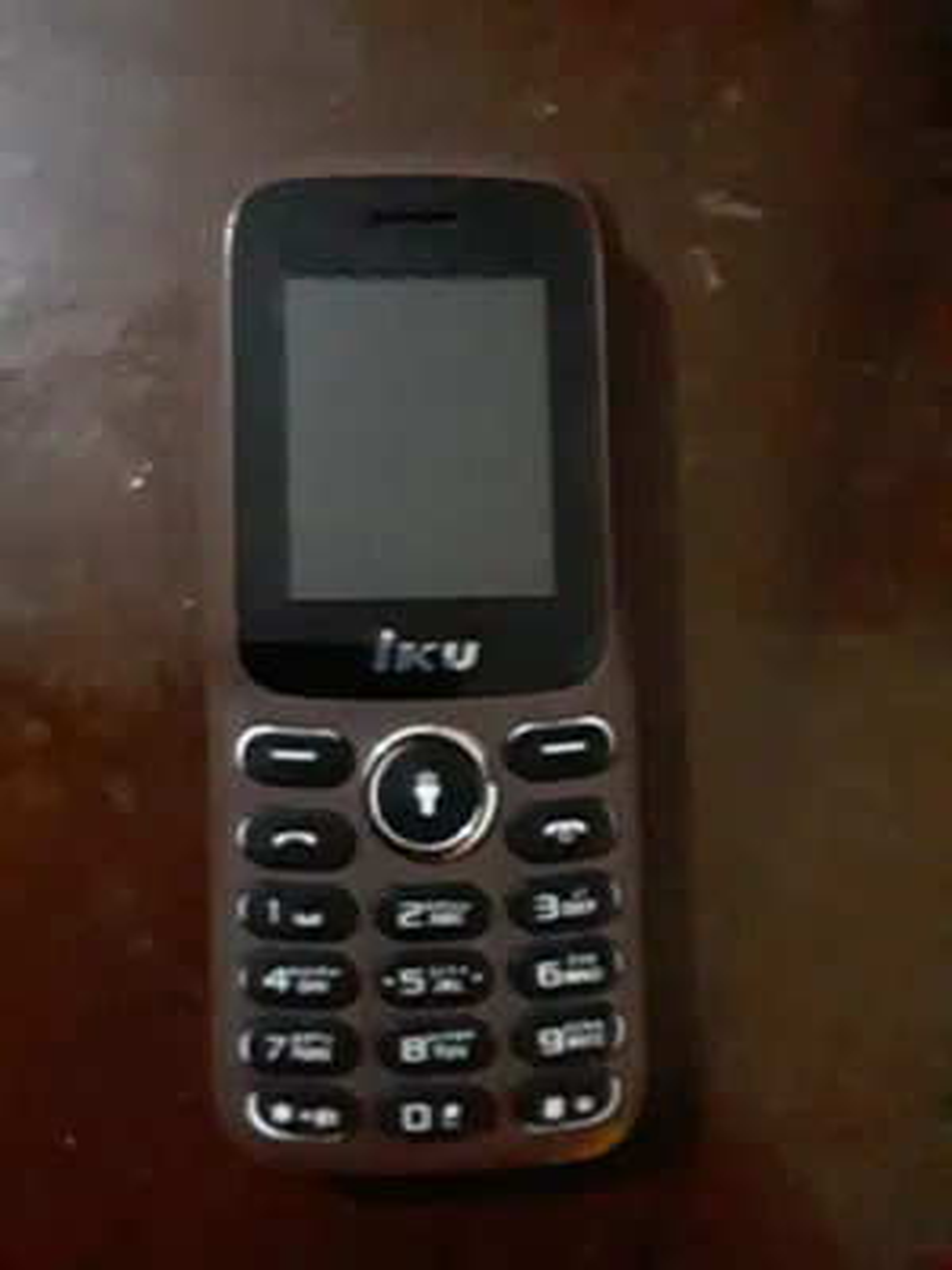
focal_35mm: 30
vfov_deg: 60.0
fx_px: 1100
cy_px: 635
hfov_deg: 46.8
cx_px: 476
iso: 1250
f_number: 1.9
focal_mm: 2.2
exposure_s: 1/10
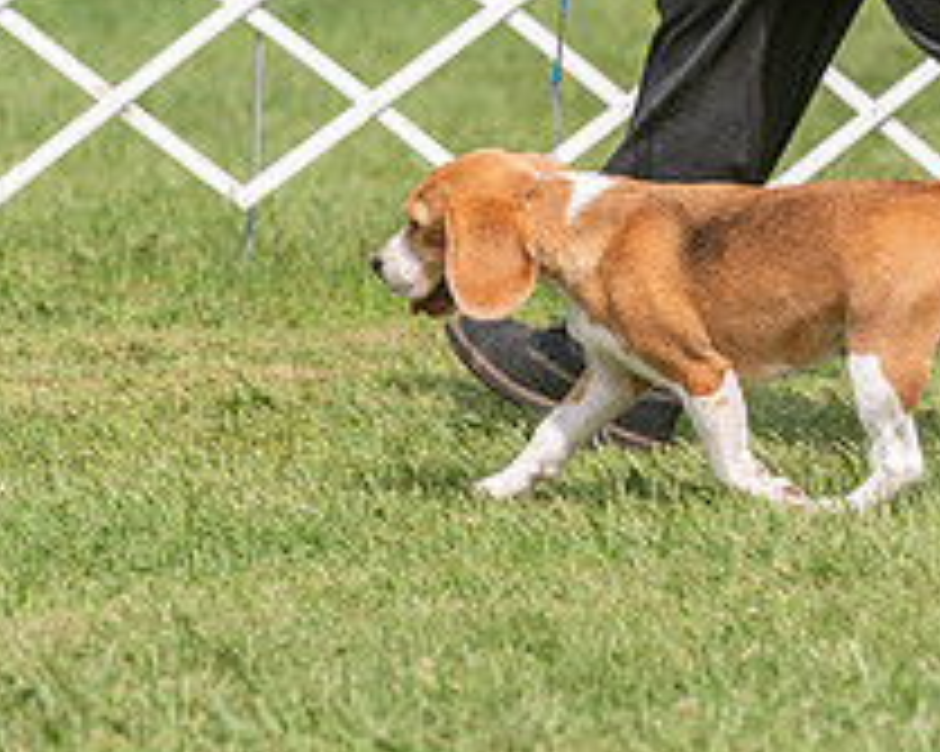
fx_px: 13348
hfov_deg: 4.0
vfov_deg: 3.2
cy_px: -239
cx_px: 434
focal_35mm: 480
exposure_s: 1/1600
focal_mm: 158
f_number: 4.5
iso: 200
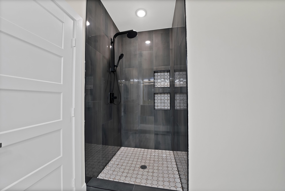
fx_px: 95
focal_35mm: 12
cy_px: 96
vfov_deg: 90.1
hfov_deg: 112.6
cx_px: 142
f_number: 9
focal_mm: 12
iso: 640
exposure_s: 1/2.5
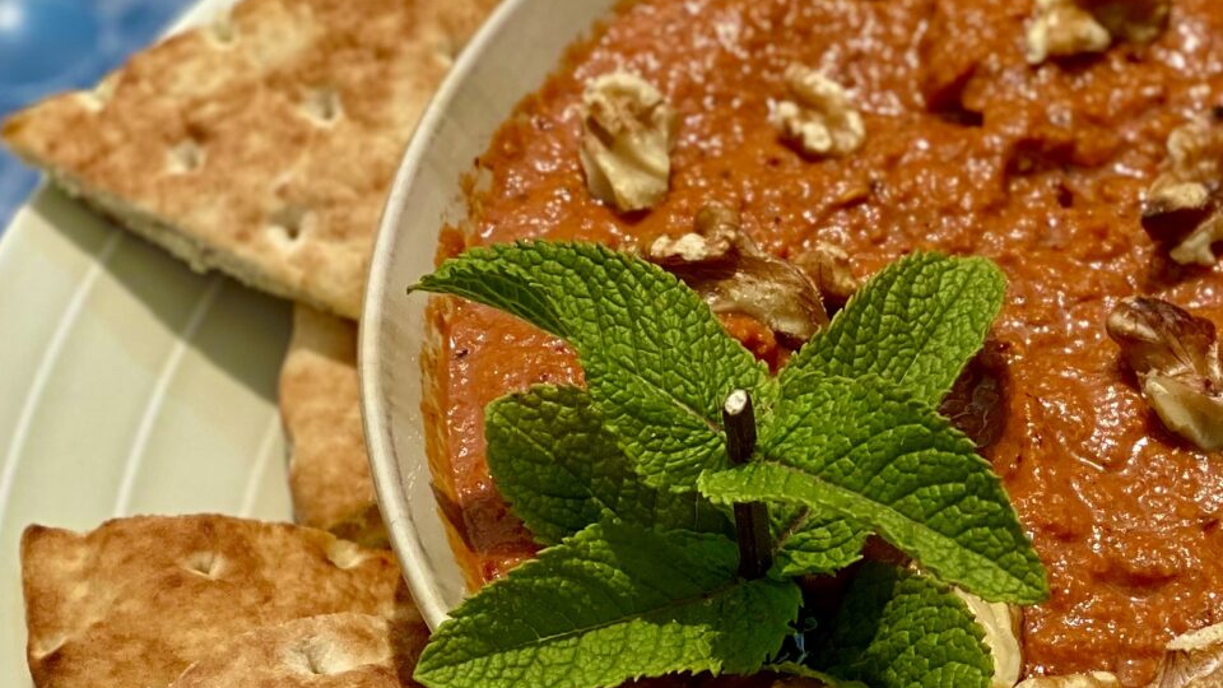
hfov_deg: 14.1
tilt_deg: -56.2
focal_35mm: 151
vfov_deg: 8.0
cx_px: 1131
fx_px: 4897
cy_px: 660
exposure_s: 1/2179
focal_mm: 6
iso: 20
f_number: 2
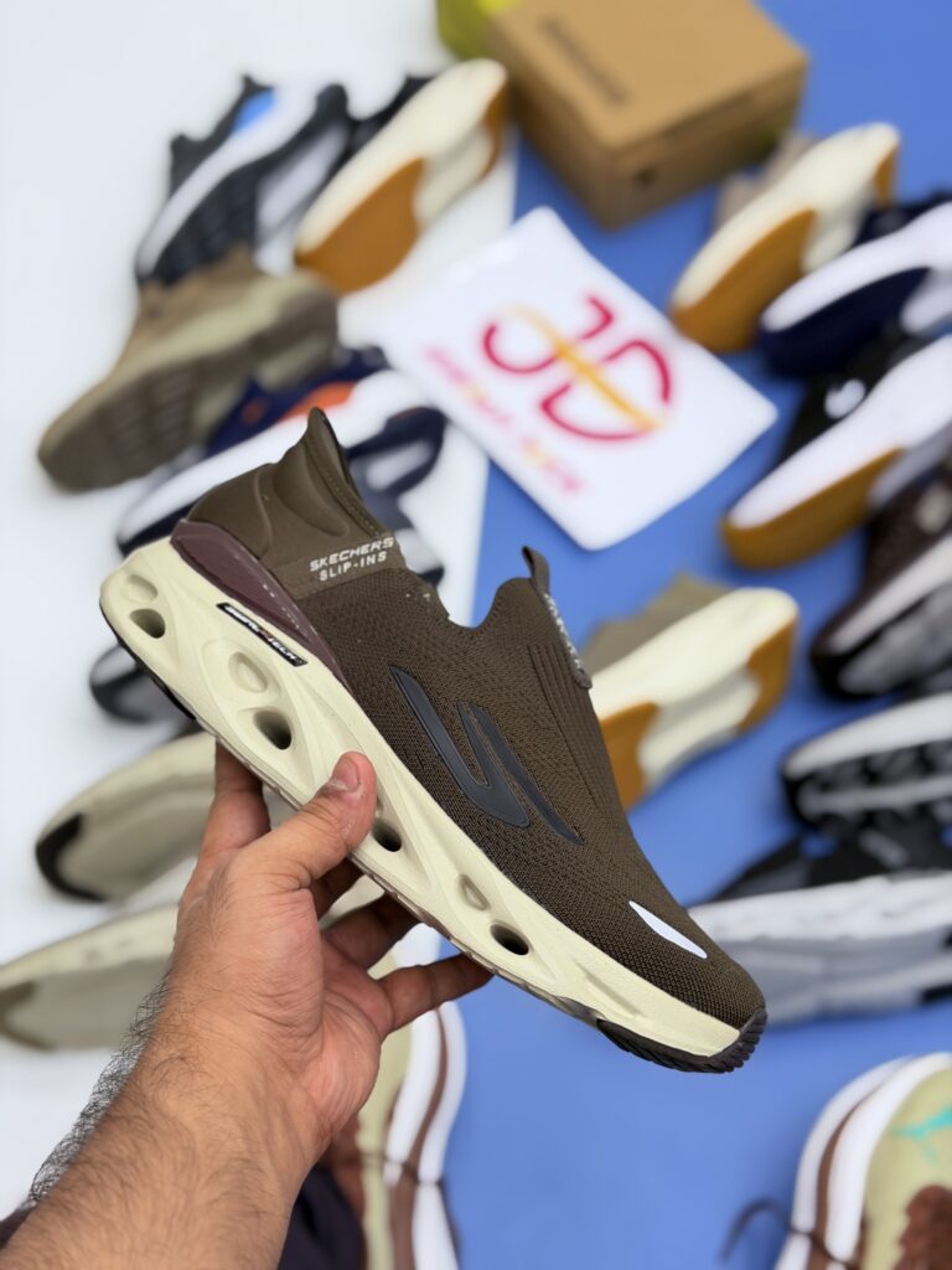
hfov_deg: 30.3
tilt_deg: -56.3
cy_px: 635
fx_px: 1760
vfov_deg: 39.7
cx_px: 476
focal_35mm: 48
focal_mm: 6.76
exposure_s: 1/273
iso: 64
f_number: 1.78
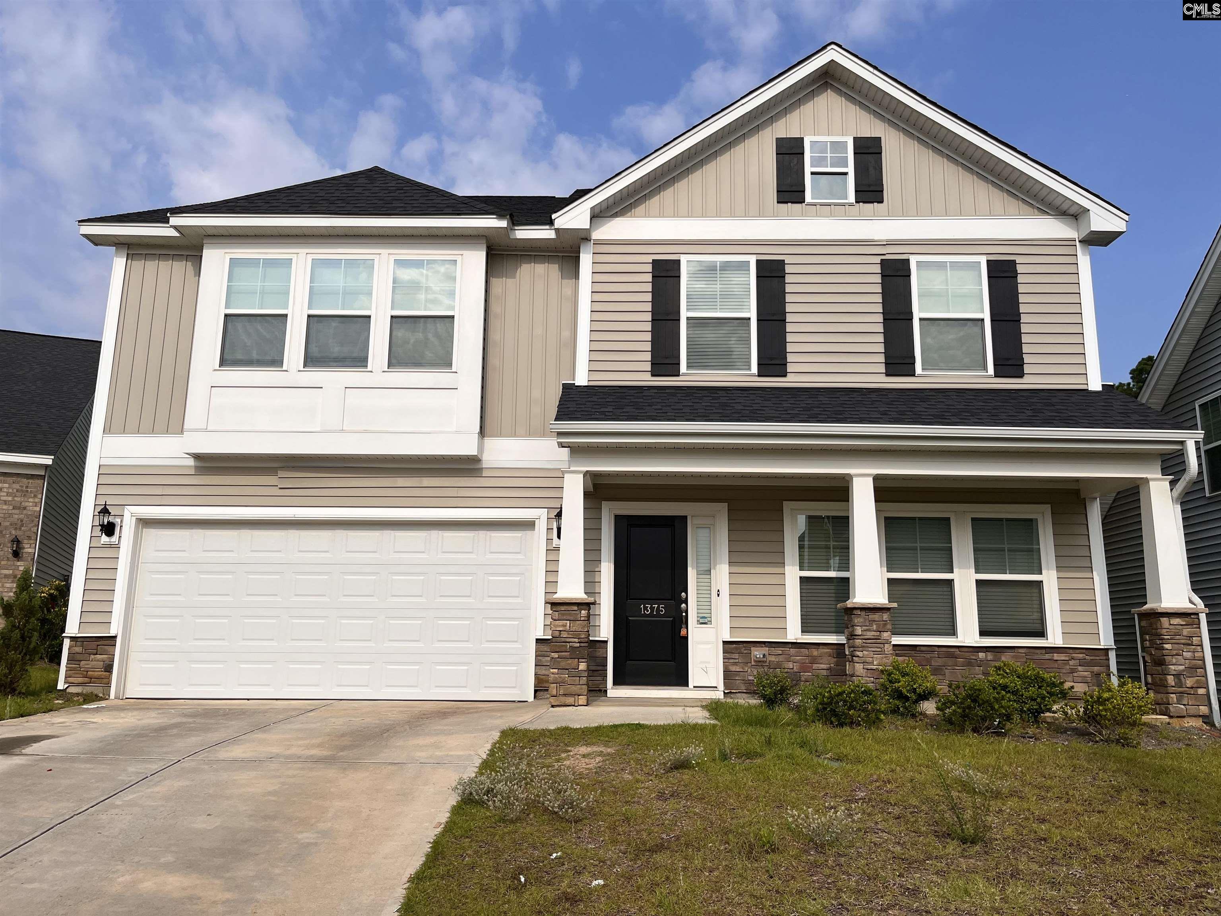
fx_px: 917
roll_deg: -0.7
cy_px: 458
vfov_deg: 53.1
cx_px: 610
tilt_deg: +11.8
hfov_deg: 67.3
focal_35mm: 26
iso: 50
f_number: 1.6
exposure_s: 1/5848
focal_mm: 5.1
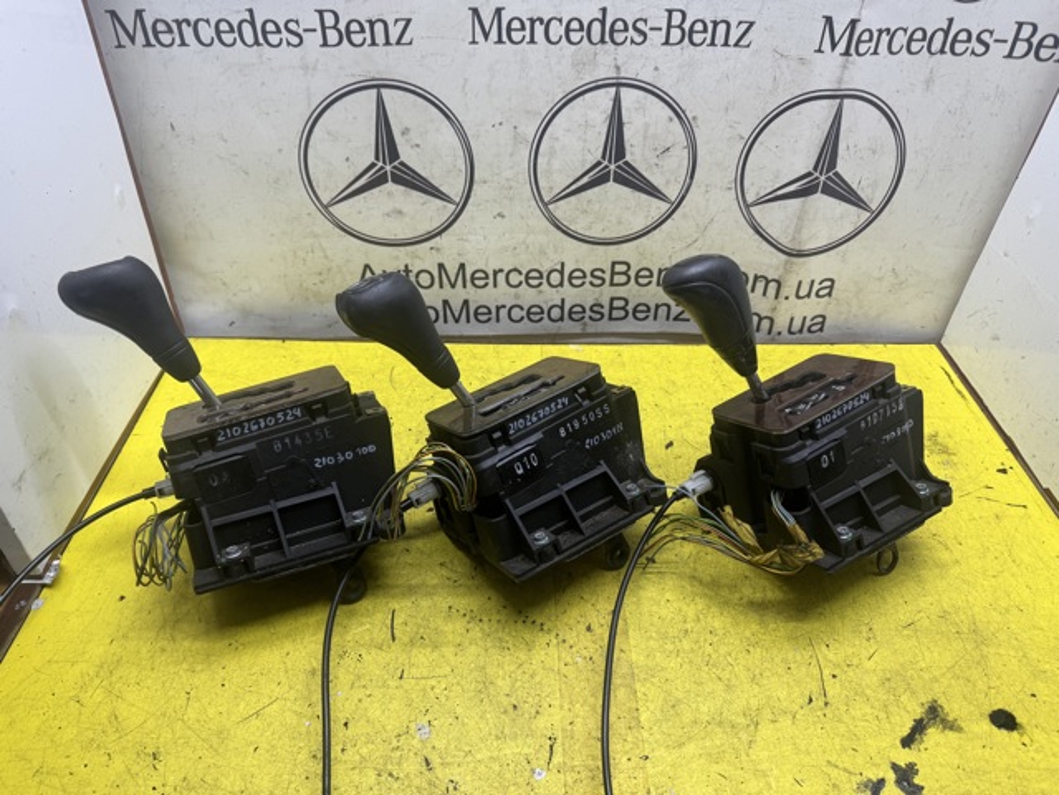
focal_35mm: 24
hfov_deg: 71.6
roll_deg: -1.9
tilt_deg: -38.4
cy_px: 398
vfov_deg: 56.8
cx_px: 530
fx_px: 734
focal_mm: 6.76
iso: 80
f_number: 1.78
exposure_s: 1/121
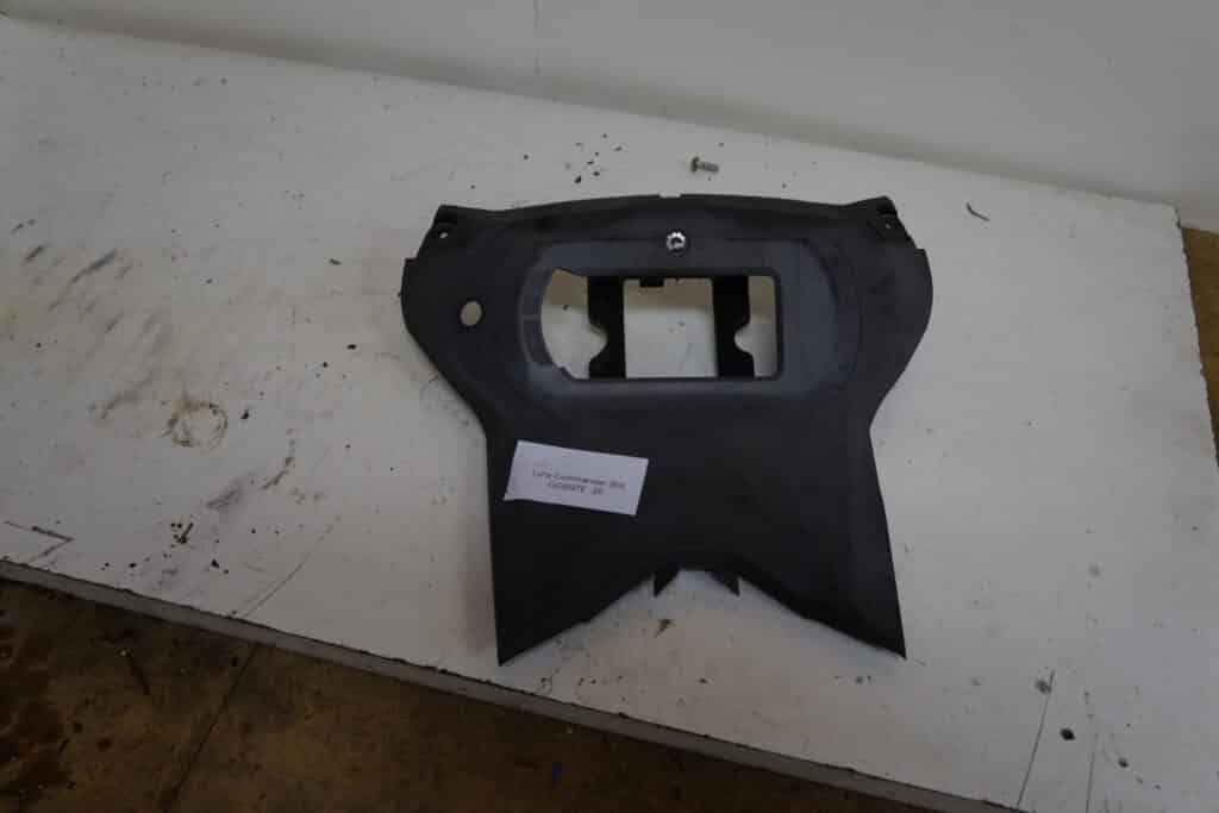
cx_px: 610
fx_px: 1067
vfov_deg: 41.7
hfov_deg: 59.5
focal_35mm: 32
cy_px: 406
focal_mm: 21
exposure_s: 1/60
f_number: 4
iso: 500
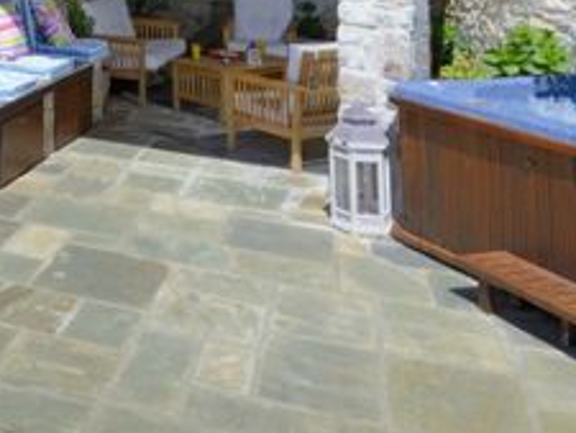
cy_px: -115
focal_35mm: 54
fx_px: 899
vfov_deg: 24.1
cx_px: -127
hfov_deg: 30.0
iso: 200
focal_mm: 12
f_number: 11
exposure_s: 1/250
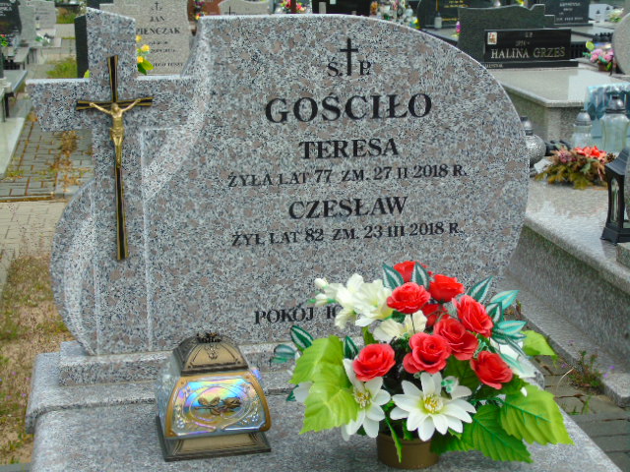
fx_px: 1128
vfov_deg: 23.7
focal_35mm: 62
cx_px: 315
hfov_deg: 31.2
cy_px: 236
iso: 80
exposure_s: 1/400
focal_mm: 11
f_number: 4.5
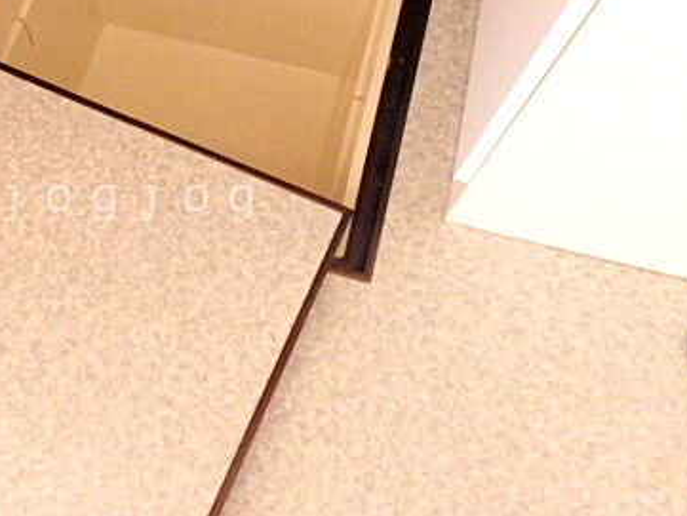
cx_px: 133
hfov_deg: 45.3
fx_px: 774
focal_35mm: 39
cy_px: 198
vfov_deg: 36.7
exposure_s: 1/30
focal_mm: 4
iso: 800
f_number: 3.1
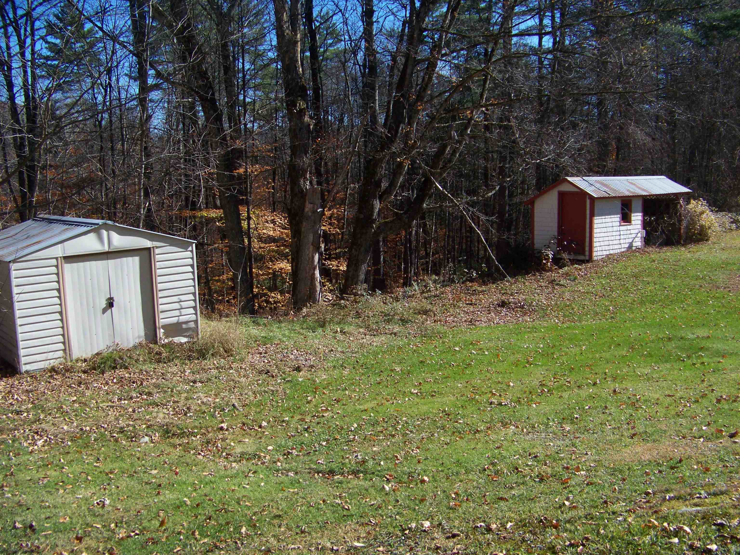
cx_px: 370
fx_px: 770
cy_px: 278
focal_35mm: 36
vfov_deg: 39.7
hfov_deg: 51.4
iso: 69
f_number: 2.8
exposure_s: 1/800
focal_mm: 5.85
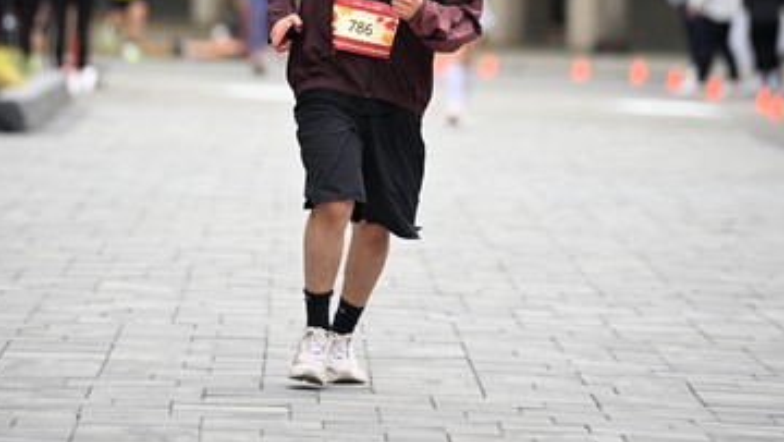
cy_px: -35
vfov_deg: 3.8
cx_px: 389
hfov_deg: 6.7
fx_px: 6656
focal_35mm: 320
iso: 640
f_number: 2.8
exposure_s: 1/2000
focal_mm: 200
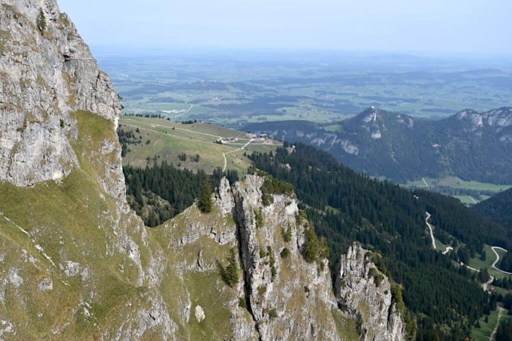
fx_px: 512
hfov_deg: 53.1
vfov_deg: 36.8
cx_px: 256
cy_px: 170
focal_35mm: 36
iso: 100
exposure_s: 1/320
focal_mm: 36
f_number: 6.3
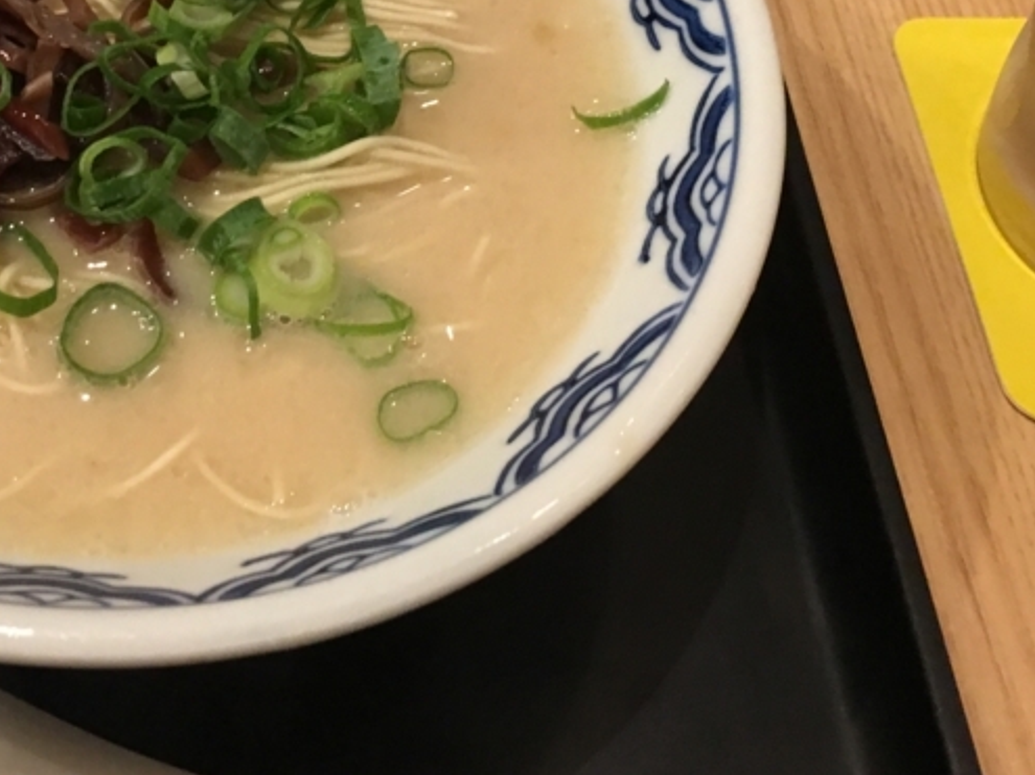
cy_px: 46
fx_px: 1794
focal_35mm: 60
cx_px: 232
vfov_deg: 23.6
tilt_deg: -50.4
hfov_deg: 31.5
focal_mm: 4.15
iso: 80
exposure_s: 1/10
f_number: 2.2
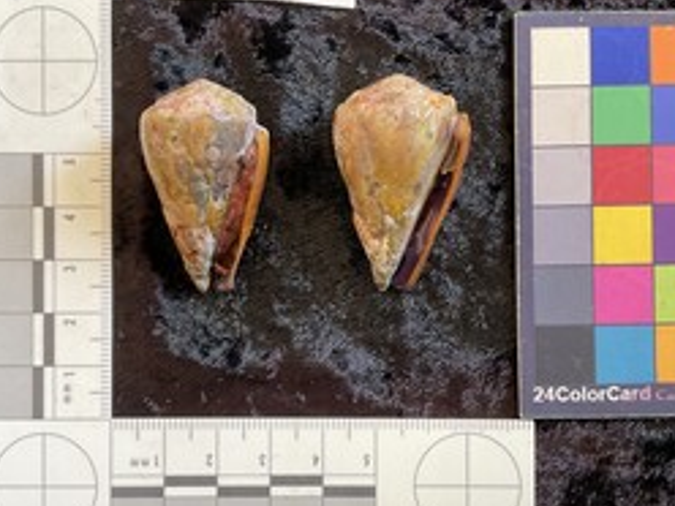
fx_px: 799
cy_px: 271
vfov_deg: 35.1
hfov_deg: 45.8
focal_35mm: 41
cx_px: 329
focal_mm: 3
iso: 50
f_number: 1.8
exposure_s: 1/60
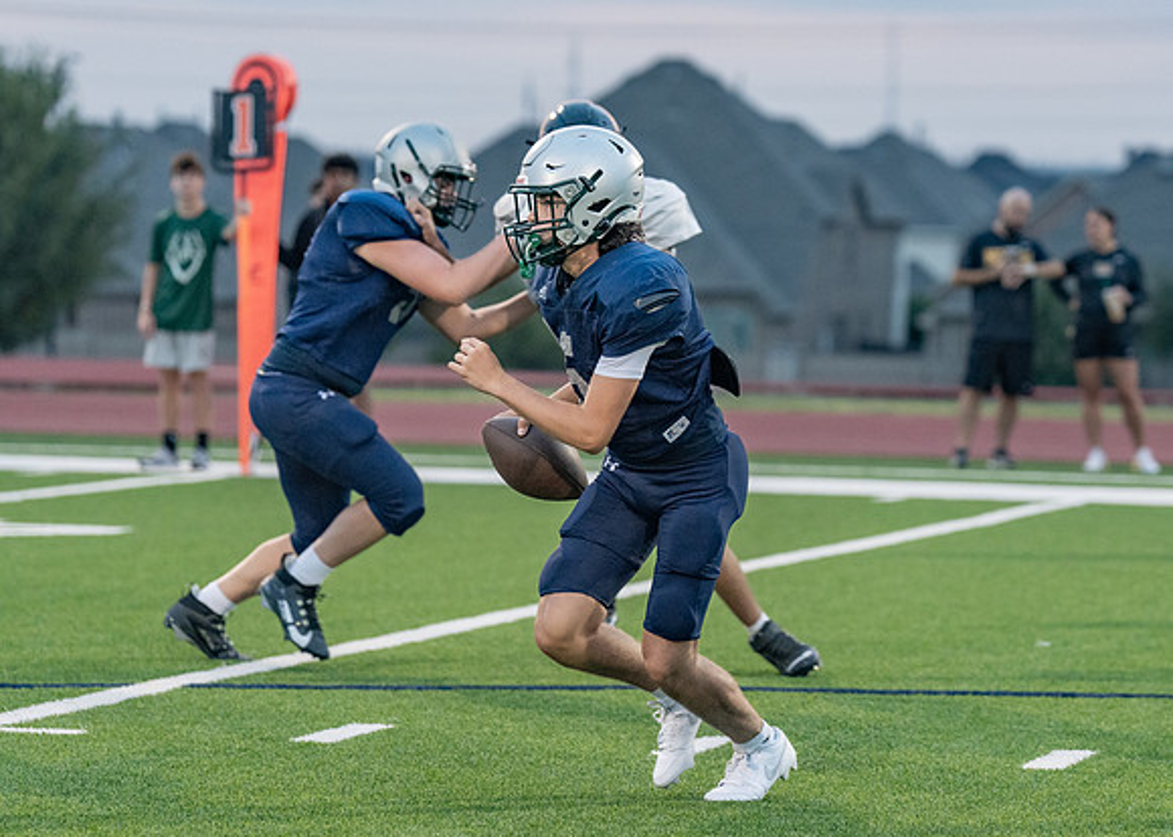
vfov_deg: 7.3
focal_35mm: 196
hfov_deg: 10.3
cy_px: 339
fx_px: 6519
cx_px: 707
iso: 2000
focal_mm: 123
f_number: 2.8
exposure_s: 1/1000
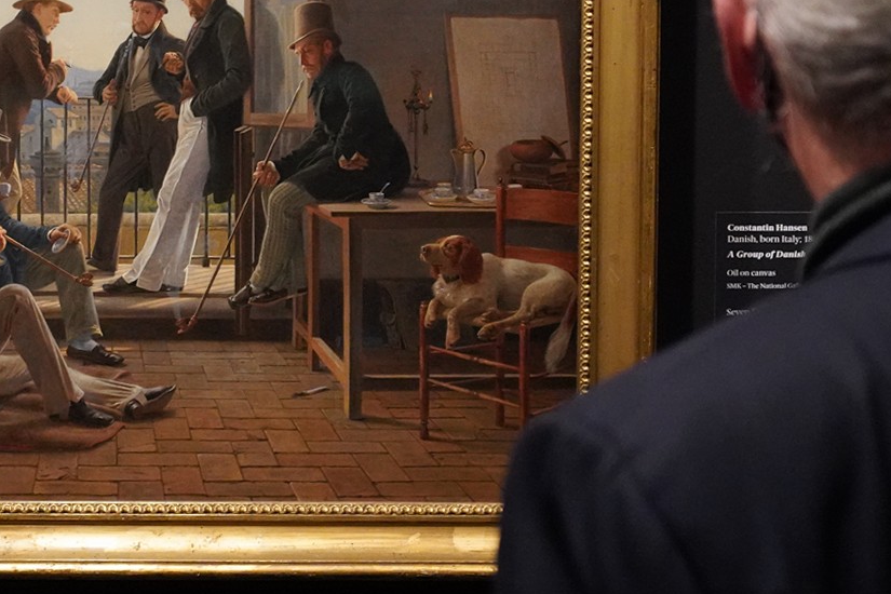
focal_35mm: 97
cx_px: 198
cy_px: 195
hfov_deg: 20.8
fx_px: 2401
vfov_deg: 14.1
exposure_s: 1/100
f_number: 2.8
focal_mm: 40
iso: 6400
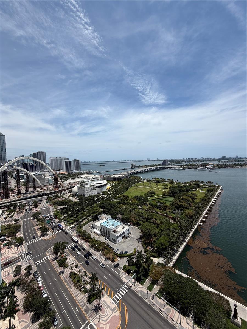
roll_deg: +1.5
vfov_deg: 102.1
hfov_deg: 85.7
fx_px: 133
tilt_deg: -1.4
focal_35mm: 14
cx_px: 124
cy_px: 164
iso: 20
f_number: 2.2
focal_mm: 2.22
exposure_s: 1/1534
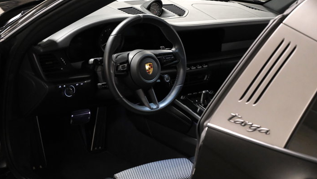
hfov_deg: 24.7
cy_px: 104
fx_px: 723
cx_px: 154
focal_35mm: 86
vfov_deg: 14.1
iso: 8000
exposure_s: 1/75
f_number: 4.8
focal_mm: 50
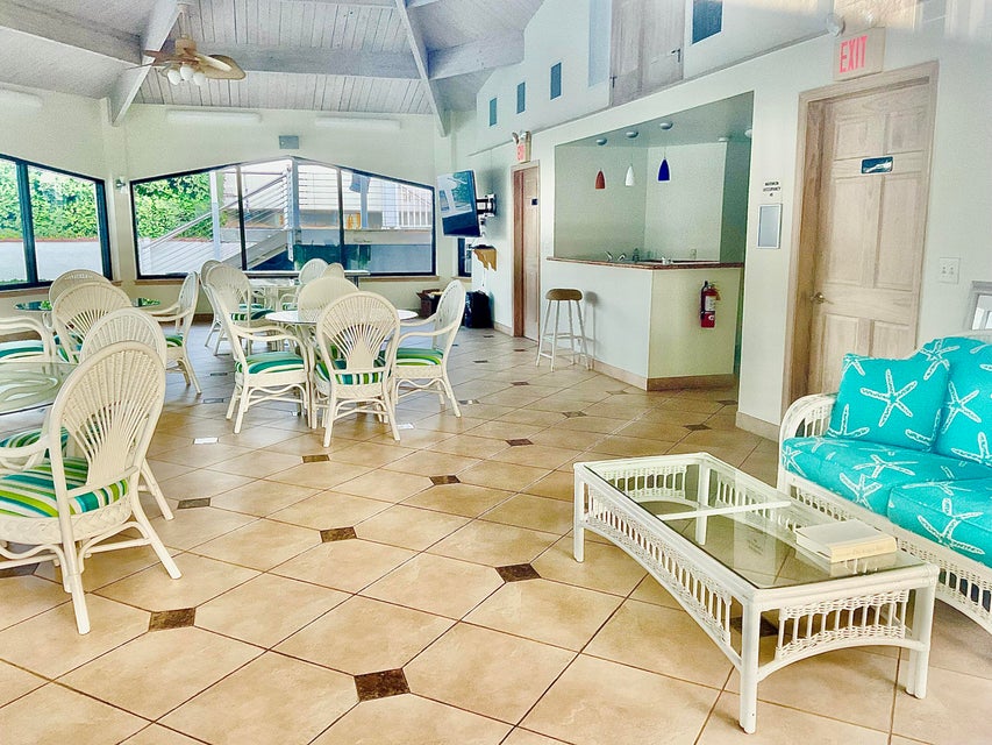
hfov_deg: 61.7
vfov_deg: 48.2
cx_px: 496
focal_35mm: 29
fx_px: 831
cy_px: 372
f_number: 1.8
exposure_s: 1/60
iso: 80
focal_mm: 3
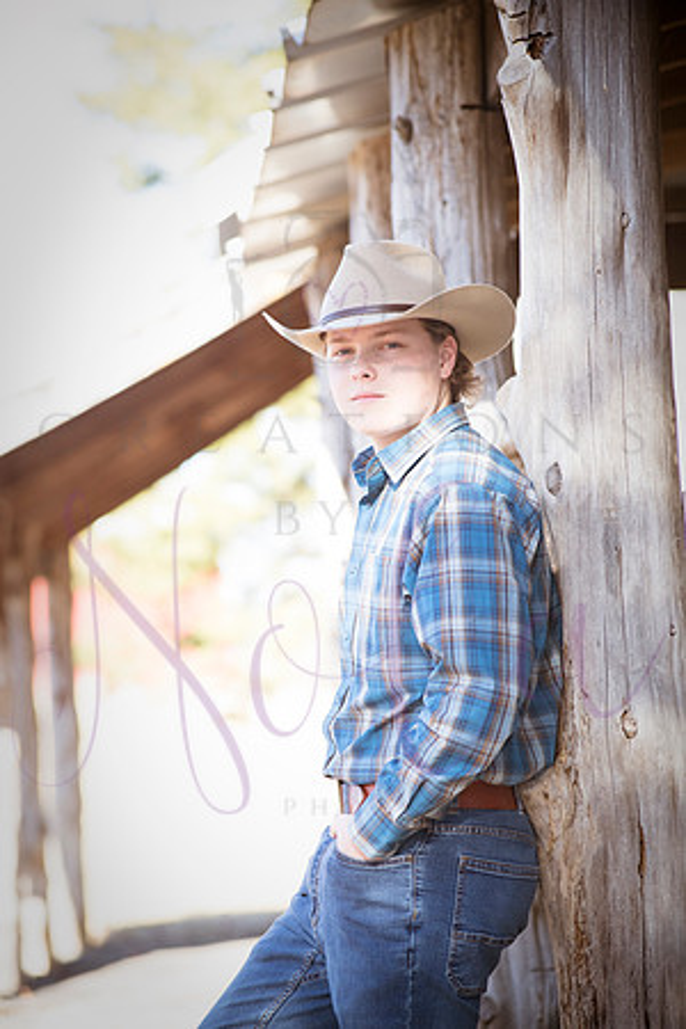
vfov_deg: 14.2
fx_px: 4144
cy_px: 514
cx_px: 343
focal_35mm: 145
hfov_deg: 9.5
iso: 800
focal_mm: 145
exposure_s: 1/500
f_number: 5
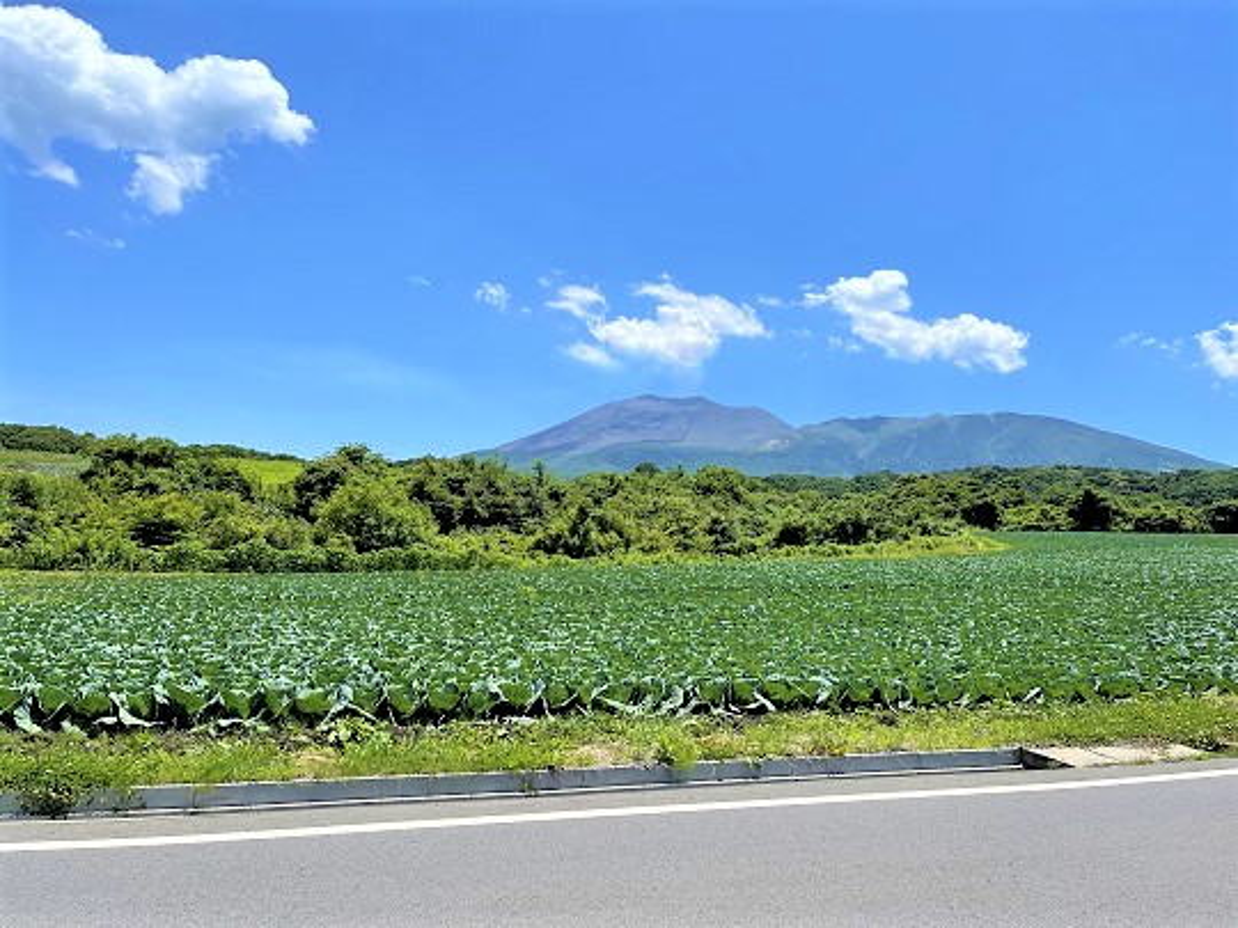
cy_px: 464
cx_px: 619
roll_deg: -4.7
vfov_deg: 53.1
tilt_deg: +6.0
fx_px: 930
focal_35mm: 26
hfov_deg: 67.3
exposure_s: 1/4348
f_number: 1.6
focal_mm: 5.1
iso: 32
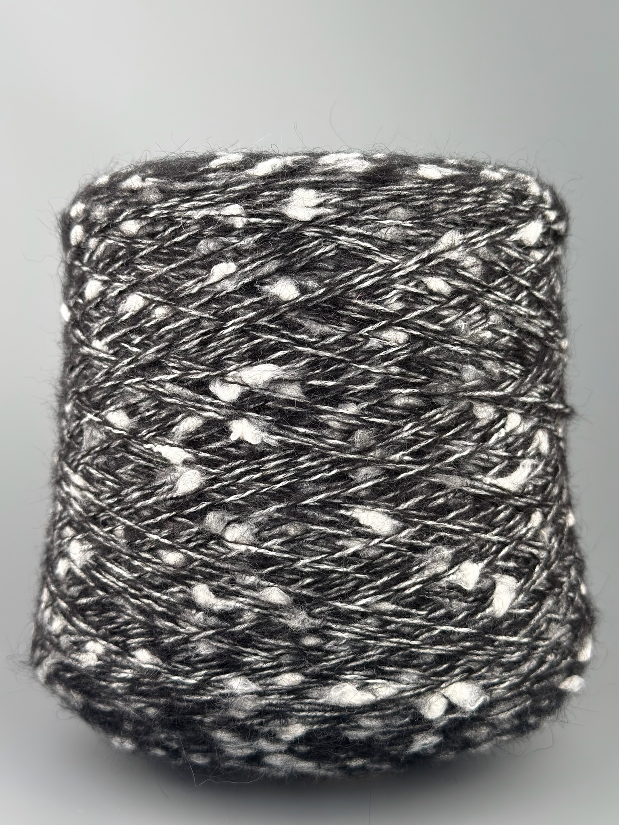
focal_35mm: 24
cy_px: 412
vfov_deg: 71.6
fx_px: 572
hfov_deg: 56.8
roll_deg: -0.5
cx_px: 310
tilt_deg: -2.7
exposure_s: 1/581
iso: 64
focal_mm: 6.76
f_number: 1.78
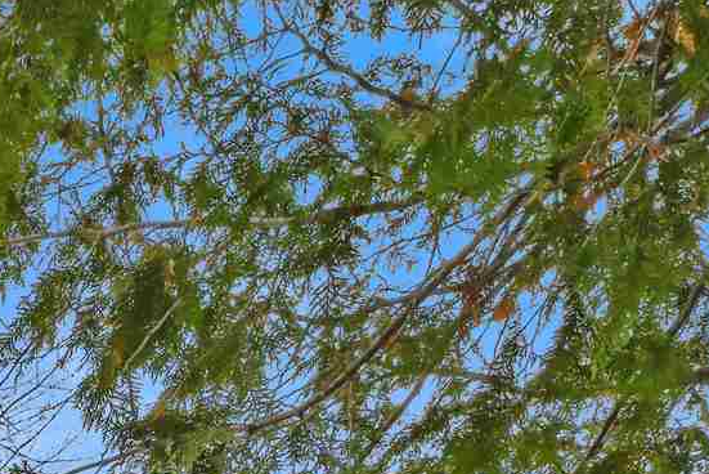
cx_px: -494
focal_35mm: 78
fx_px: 1537
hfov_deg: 20.2
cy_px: 1275
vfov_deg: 12.1
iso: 800
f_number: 14
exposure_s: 1/80
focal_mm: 14
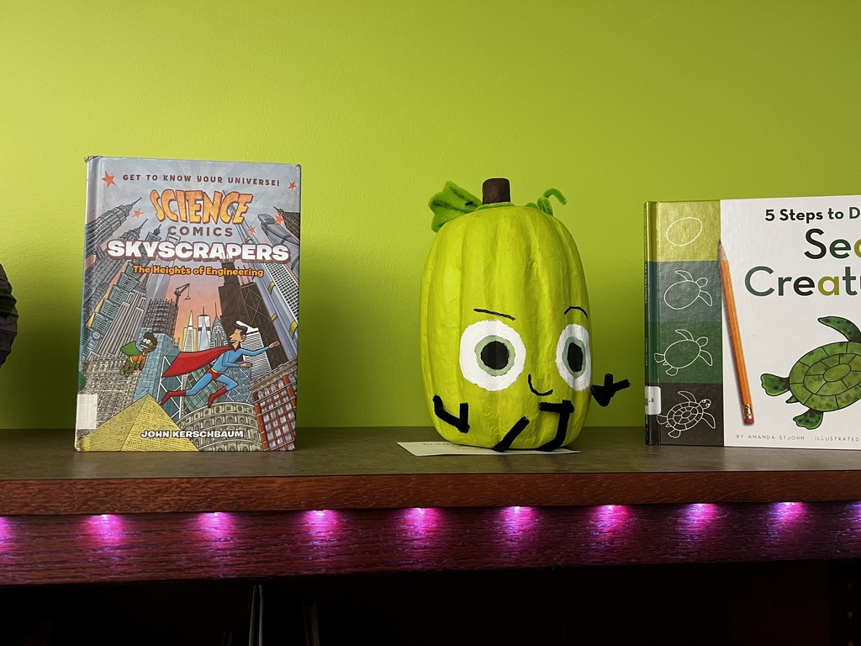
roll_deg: +0.3
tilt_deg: +3.5
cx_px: 430
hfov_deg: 67.3
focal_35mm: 26
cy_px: 323
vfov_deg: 53.1
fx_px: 647
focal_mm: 5.7
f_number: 1.5
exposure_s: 1/60
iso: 200
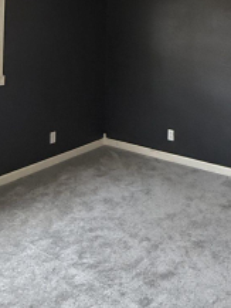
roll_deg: -0.7
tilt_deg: +3.1
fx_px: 382
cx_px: 142
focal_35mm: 43
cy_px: 28
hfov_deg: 33.5
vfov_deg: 40.3
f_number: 2.2
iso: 500
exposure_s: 1/120
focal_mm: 2.22
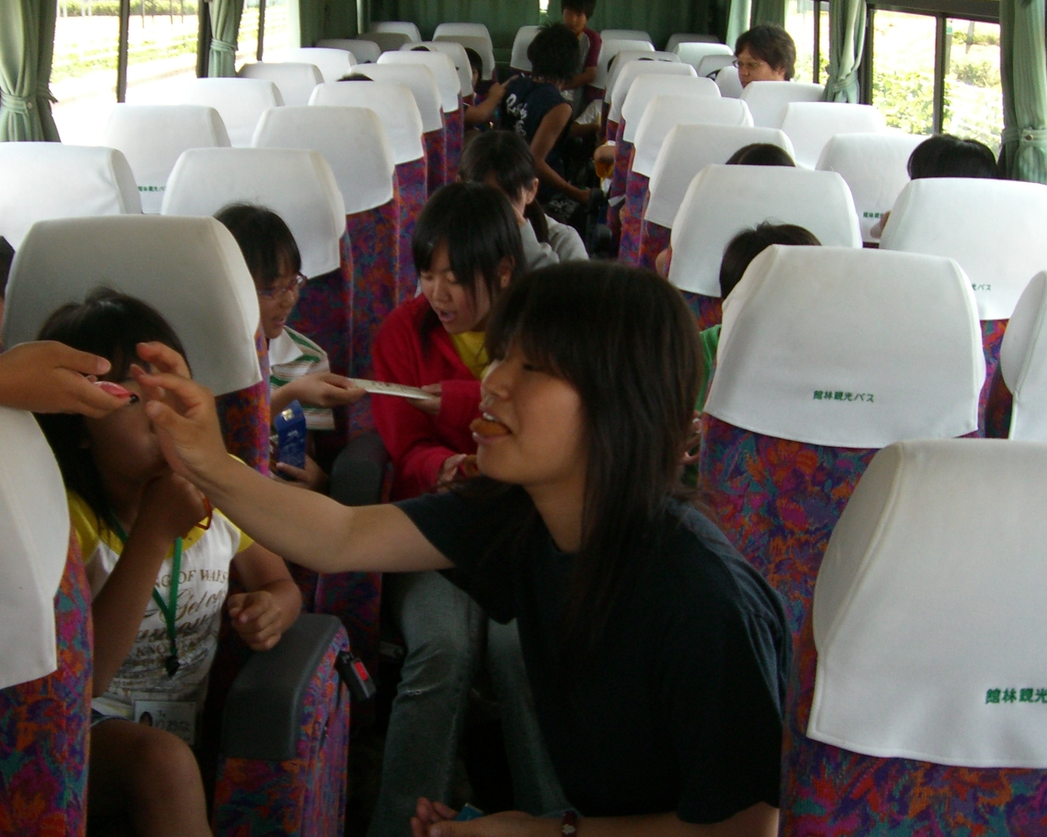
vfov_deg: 31.4
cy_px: 396
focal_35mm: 48
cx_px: 447
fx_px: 1488
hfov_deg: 38.7
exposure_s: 1/160
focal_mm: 6.2
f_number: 2.7
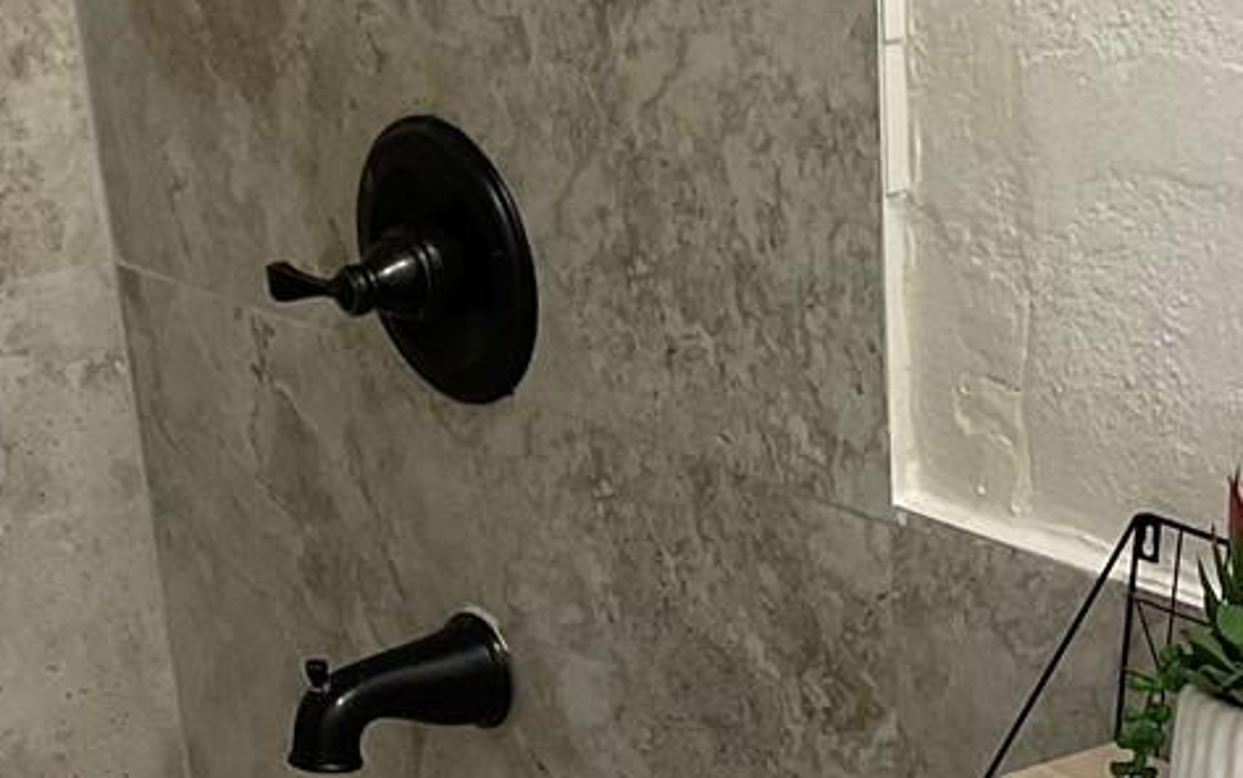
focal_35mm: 104
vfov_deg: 11.7
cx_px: 844
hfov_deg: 19.9
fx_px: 3524
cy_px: 1380
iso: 64
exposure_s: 1/60
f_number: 1.8
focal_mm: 3
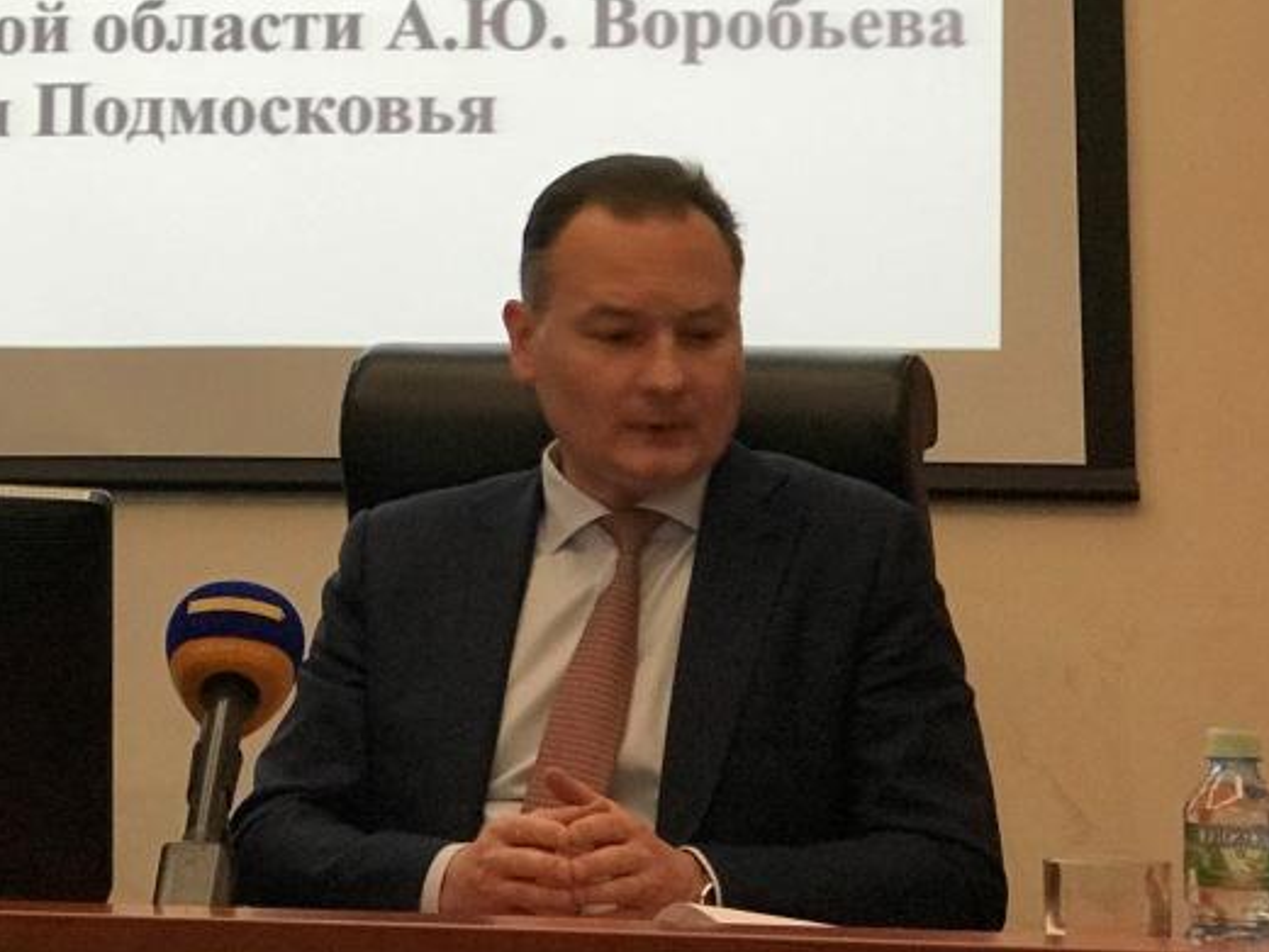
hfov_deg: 17.2
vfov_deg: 13.1
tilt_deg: +7.9
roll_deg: -0.9
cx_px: 68
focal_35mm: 112
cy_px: 58
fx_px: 4107
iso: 100
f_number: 2.8
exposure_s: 1/60
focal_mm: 6.6
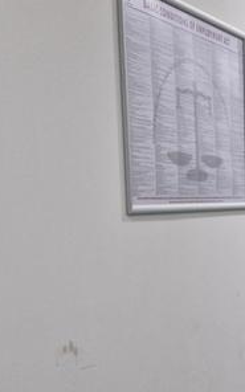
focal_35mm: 66
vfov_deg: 30.7
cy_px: 281
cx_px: 181
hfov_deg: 19.6
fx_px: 705
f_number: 1.8
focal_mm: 5.54
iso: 200
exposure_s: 1/100
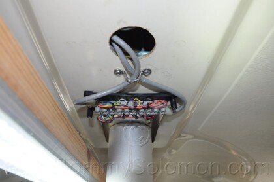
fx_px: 205
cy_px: 91
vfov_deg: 47.7
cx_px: 137
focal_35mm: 27
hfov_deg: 67.5
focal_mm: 18
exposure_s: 1/200
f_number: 8
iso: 400
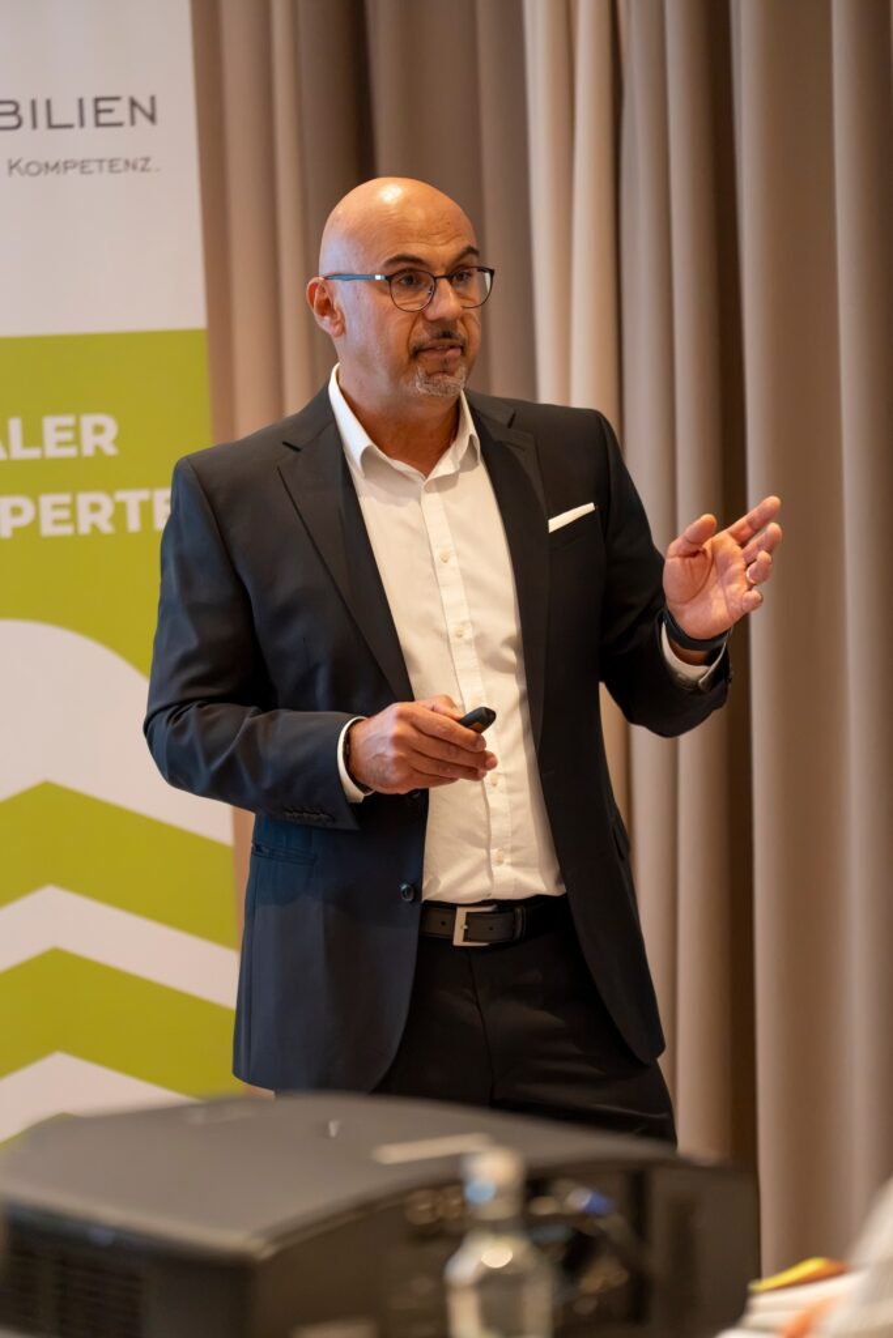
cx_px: 446
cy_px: 669
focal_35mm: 200
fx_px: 7439
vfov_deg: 10.3
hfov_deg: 6.9
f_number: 2.8
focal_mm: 200
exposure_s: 1/500
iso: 1600
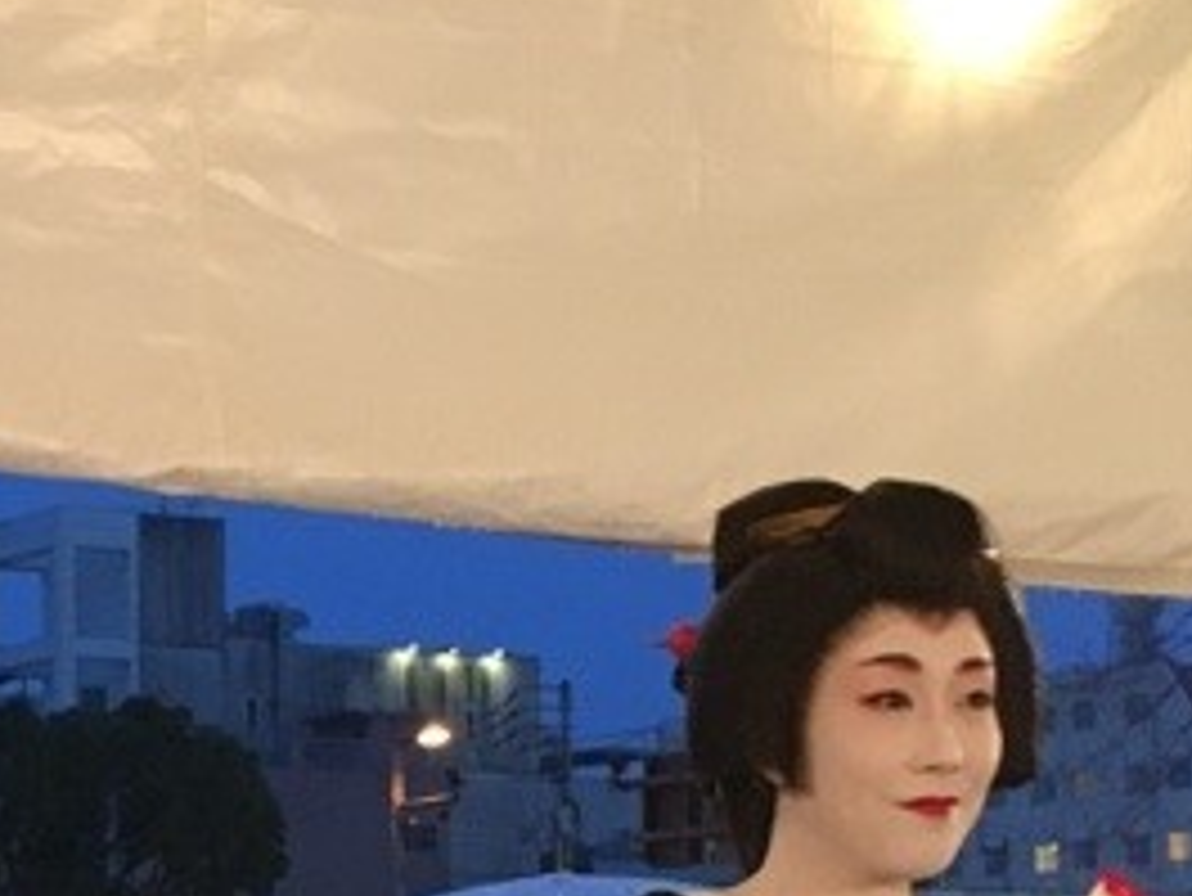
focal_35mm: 112
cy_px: 1045
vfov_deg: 12.9
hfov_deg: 16.6
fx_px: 3858
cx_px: -342
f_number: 2.2
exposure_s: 1/20
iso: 200
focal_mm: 4.15
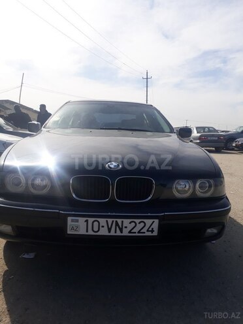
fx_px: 253
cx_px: 122
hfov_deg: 51.4
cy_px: 162
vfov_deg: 65.3
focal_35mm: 27
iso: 40
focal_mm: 3.6
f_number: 1.9
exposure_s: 1/1821
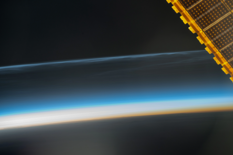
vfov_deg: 4.7
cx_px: 116
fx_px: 1877
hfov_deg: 7.1
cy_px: 78
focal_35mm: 290
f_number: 10
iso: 1600
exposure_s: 1/200
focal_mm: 290
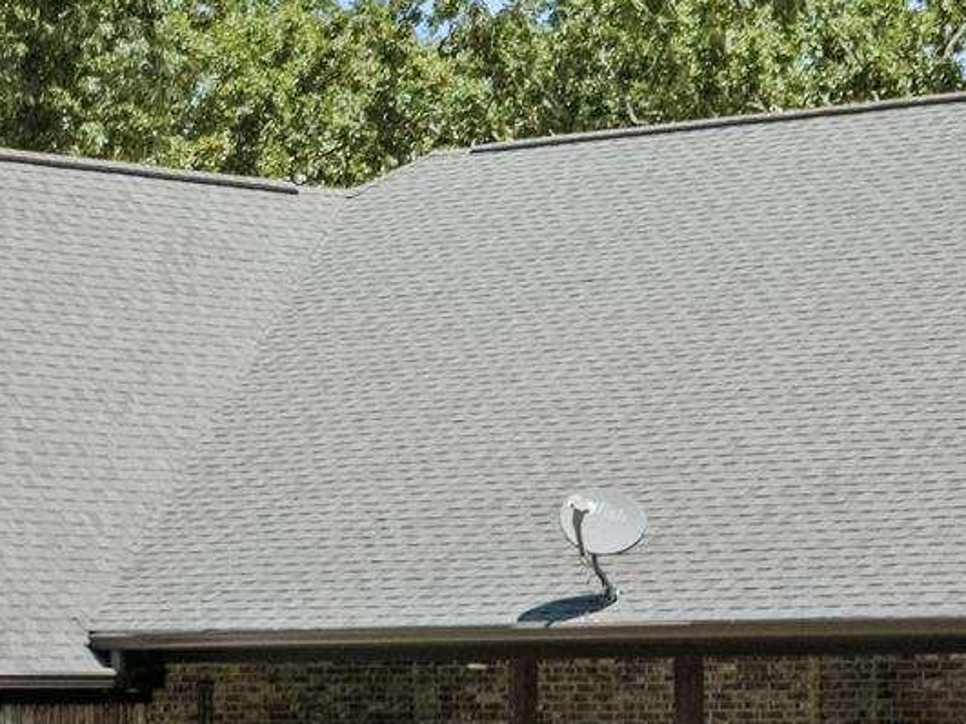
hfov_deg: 12.1
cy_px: 630
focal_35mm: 163
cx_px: 755
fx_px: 4548
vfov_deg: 9.1
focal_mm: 24
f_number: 8
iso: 1250
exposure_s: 1/320
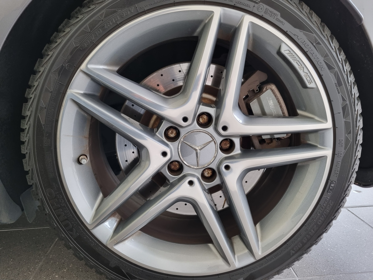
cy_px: 140
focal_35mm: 26
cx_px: 186
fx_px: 280
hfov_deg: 67.3
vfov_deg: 53.1
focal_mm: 5.4
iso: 160
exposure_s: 1/100
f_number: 1.8
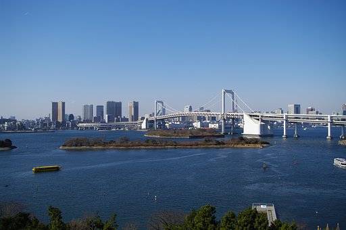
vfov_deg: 36.2
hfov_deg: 52.5
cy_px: 115
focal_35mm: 37
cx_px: 173
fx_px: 351
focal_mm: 24.38
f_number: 5
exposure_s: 1/1000
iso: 100
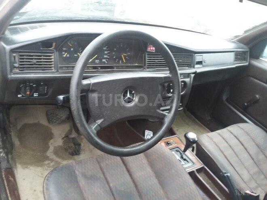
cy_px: 100
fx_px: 239
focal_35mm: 31
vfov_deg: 45.4
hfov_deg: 58.4
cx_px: 134
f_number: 2.2
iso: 125
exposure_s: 1/17
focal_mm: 3.3
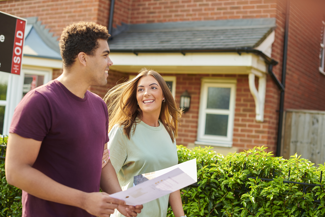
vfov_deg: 26.5
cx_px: 162
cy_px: 109
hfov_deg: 38.9
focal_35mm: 51
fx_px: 460
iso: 100
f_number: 2.8
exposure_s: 1/320
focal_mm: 50
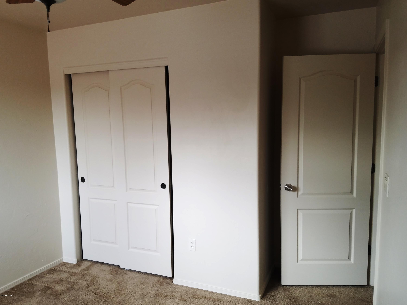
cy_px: 152
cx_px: 204
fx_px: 306
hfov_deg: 67.3
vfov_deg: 53.1
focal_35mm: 26
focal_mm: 4.2
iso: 64
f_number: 1.7
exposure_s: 1/60
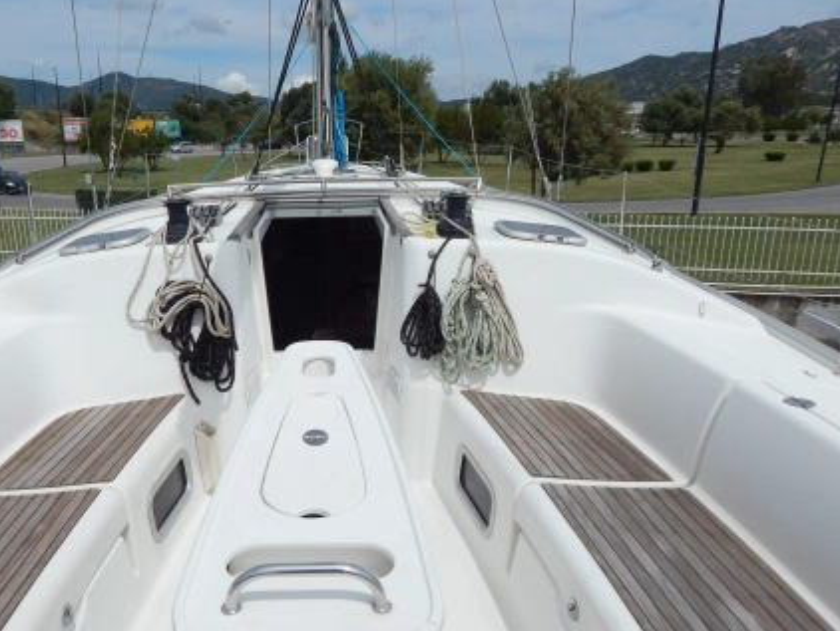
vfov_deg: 46.8
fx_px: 728
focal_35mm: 30
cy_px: 341
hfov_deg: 59.2
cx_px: 320
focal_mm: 4
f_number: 6
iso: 125
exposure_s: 1/1500
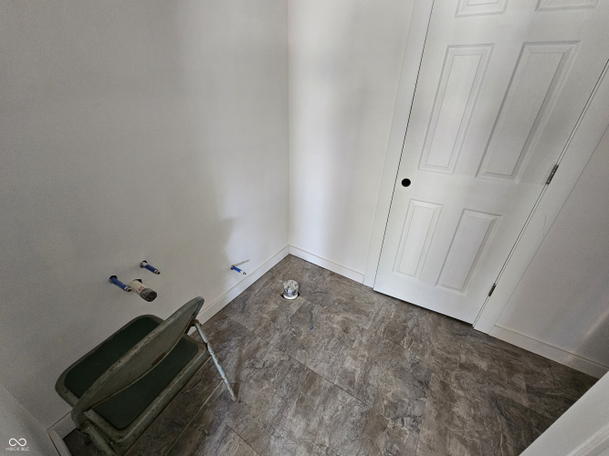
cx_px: 304
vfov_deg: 89.9
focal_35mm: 13
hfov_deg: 106.2
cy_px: 228
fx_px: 229
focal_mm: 2.2
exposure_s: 1/30
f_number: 2.2
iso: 320
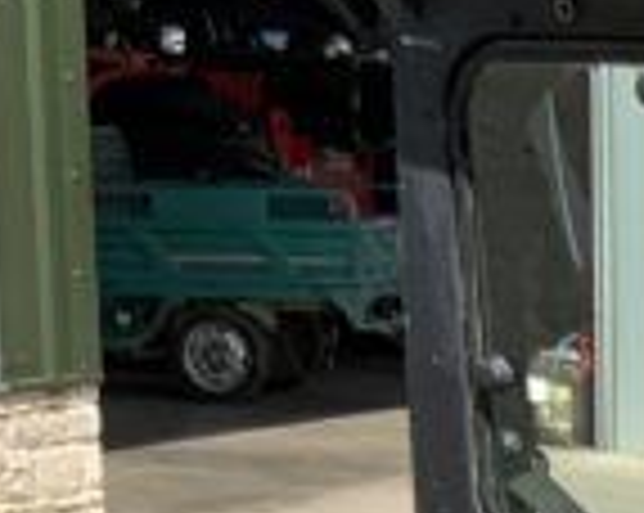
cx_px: 1189
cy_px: 1269
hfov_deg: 9.1
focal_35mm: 203
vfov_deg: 7.1
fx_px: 3864
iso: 16
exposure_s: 1/1577
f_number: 1.8
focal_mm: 3
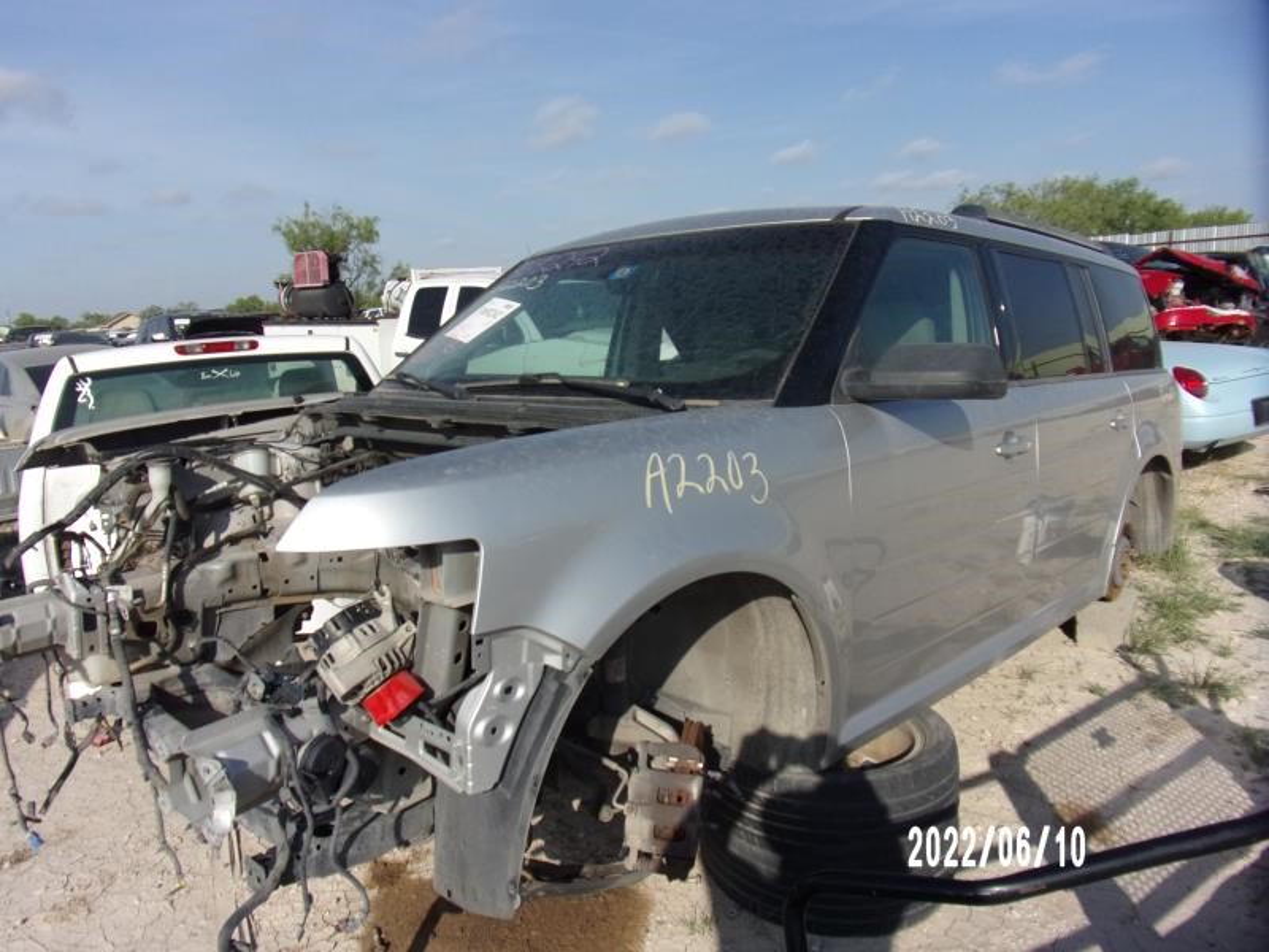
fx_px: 880
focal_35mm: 24
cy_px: 476
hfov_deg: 71.6
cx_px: 634
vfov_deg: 56.8
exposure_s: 1/150
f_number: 10.8
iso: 80
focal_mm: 4.3
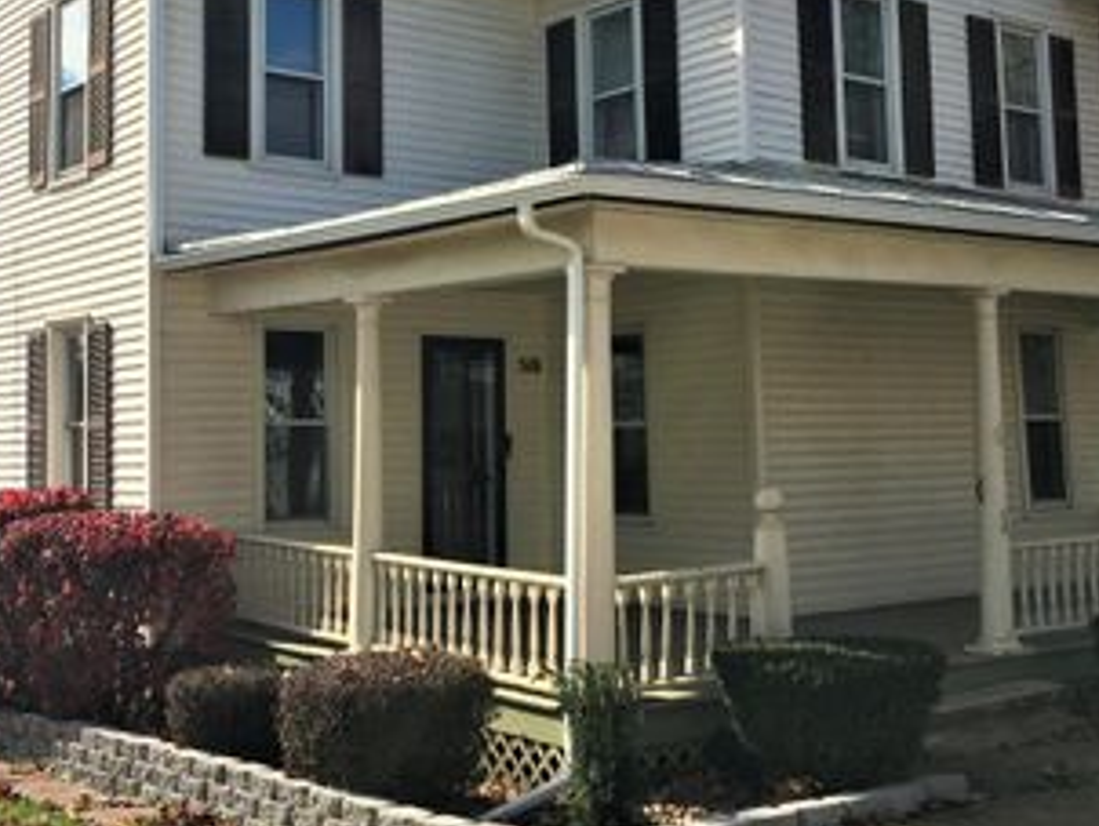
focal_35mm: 48
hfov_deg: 39.6
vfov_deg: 30.1
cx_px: 506
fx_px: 1525
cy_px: 289
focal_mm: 4.15
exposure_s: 1/2137
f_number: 2.2
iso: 25
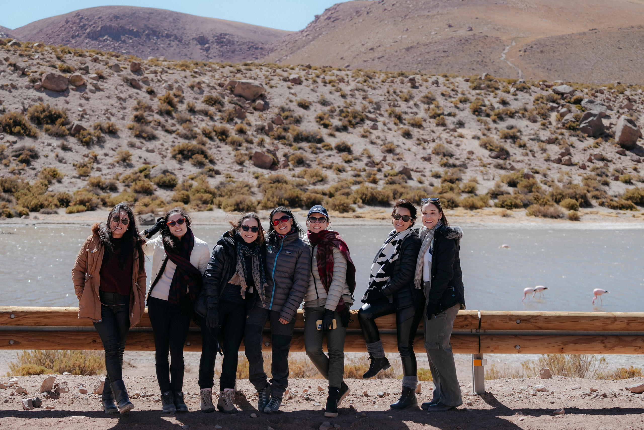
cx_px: 310
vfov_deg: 16.8
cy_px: 195
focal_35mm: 81
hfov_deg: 25.0
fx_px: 1455
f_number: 4.5
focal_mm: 73
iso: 125
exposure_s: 1/800
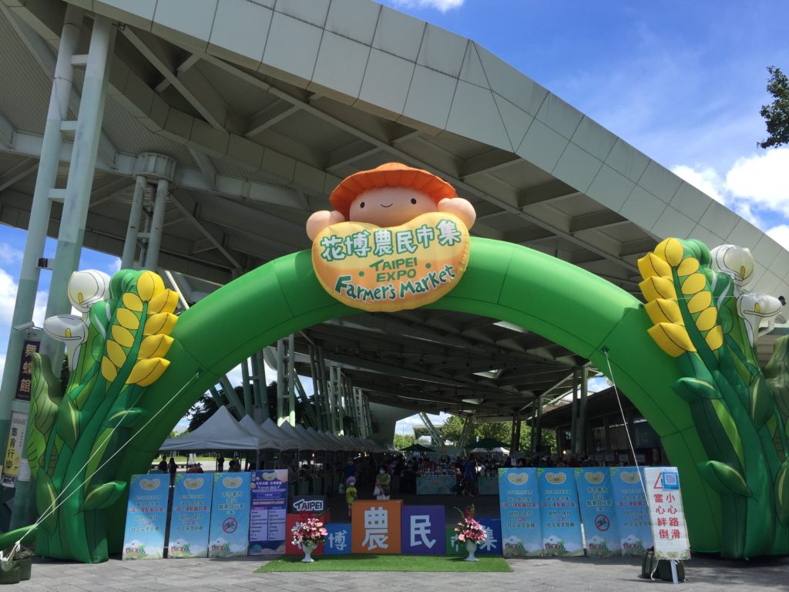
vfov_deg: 48.2
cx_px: 394
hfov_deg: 61.7
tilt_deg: +11.8
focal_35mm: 29
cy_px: 296
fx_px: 661
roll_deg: +0.1
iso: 32
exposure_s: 1/1041
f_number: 2.2
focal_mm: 4.15
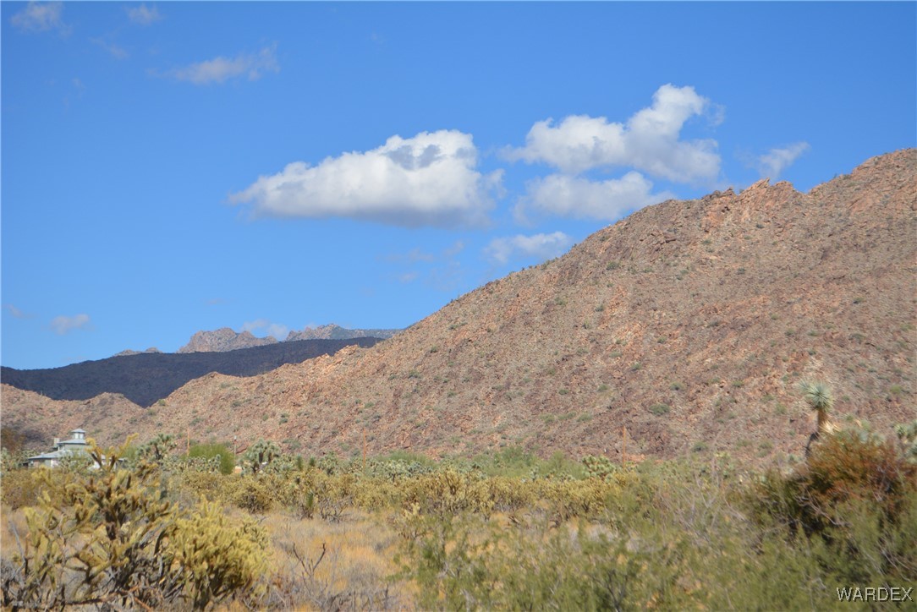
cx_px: 458
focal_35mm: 82
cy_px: 306
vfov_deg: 16.6
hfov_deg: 24.6
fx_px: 2102
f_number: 7.1
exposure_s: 1/2000
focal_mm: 55
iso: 400
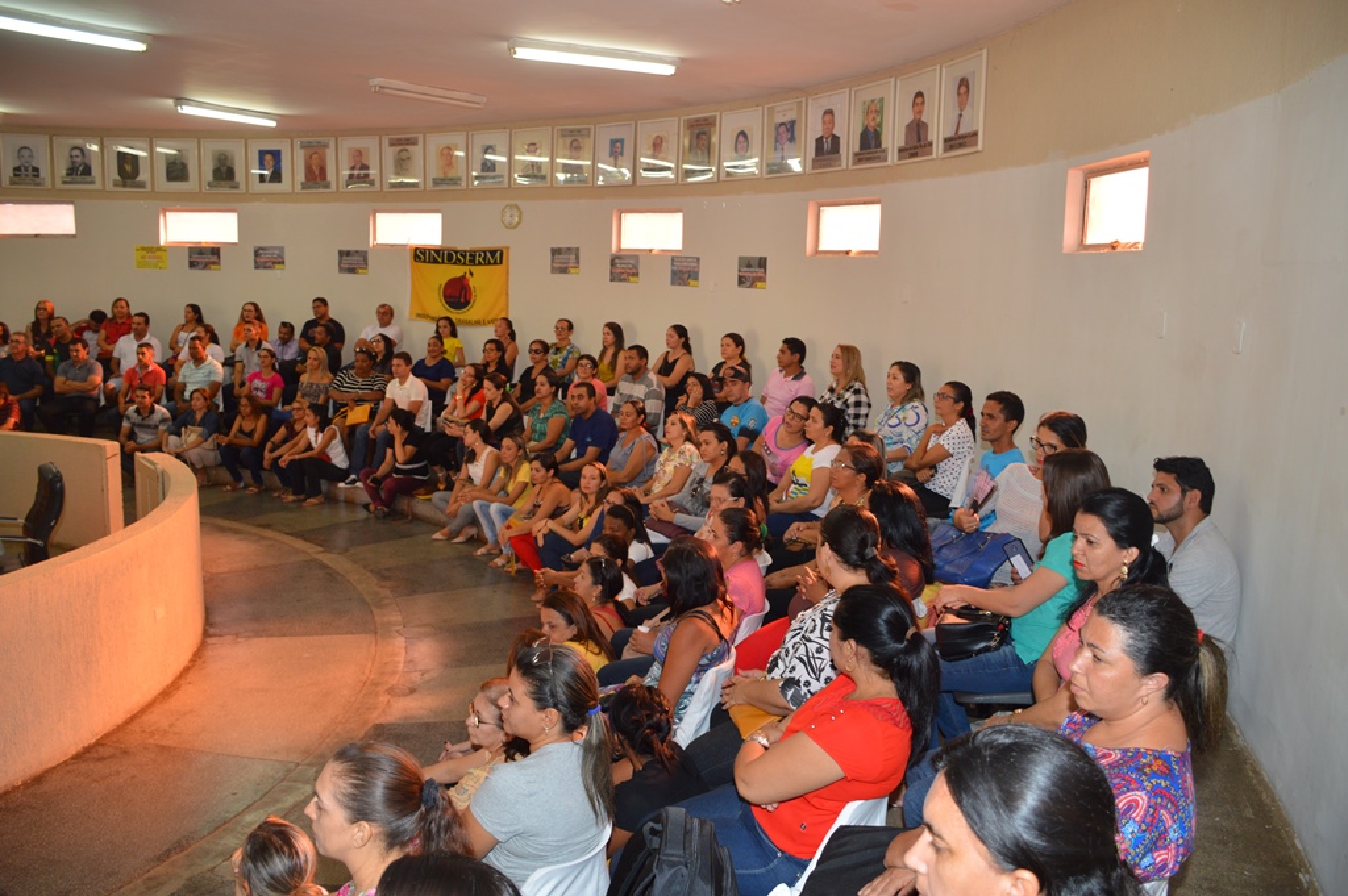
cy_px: 448
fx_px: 1010
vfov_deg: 47.9
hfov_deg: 67.4
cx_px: 674
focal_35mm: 27
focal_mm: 18
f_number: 4
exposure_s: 1/60
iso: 400
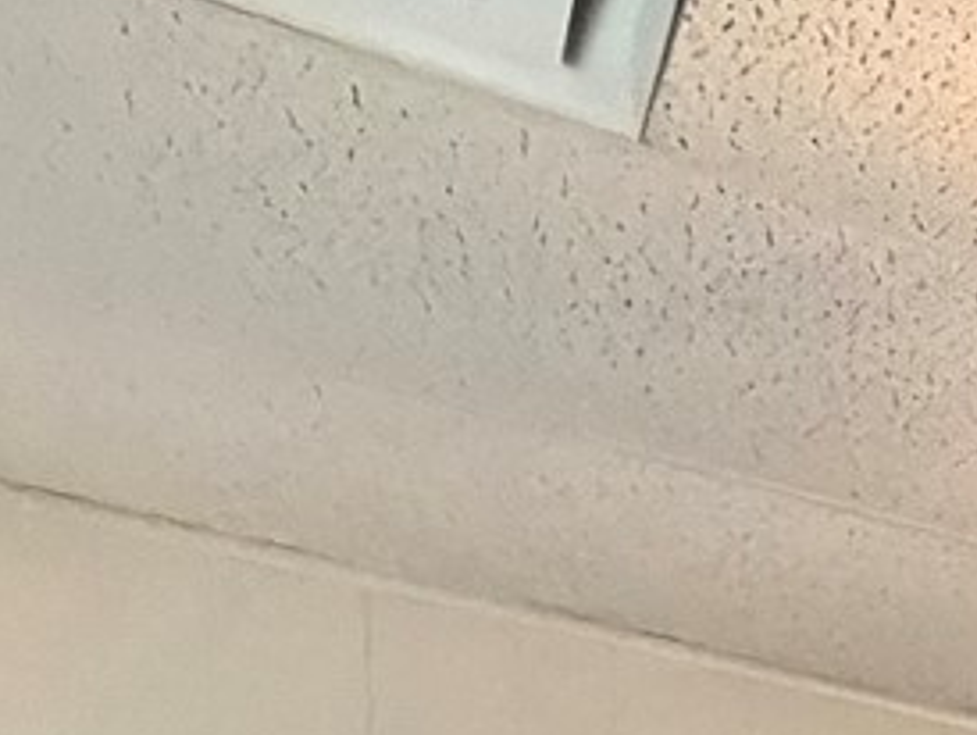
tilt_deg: -3.3
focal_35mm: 98
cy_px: 2012
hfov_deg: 14.6
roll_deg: +0.3
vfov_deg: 11.2
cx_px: 2214
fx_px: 2768
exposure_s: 1/60
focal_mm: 2.22
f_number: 2.2
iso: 800
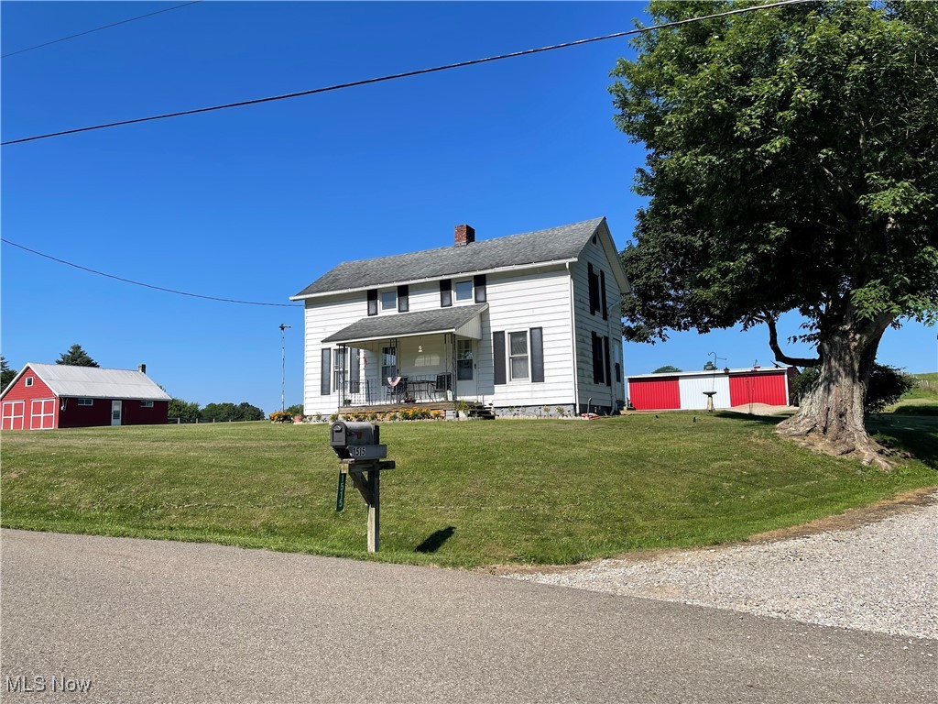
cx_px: 469
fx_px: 677
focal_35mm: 25
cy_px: 352
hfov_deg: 69.4
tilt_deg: +9.2
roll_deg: +1.7
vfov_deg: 54.9
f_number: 1.6
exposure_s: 1/3257
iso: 32
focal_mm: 5.1
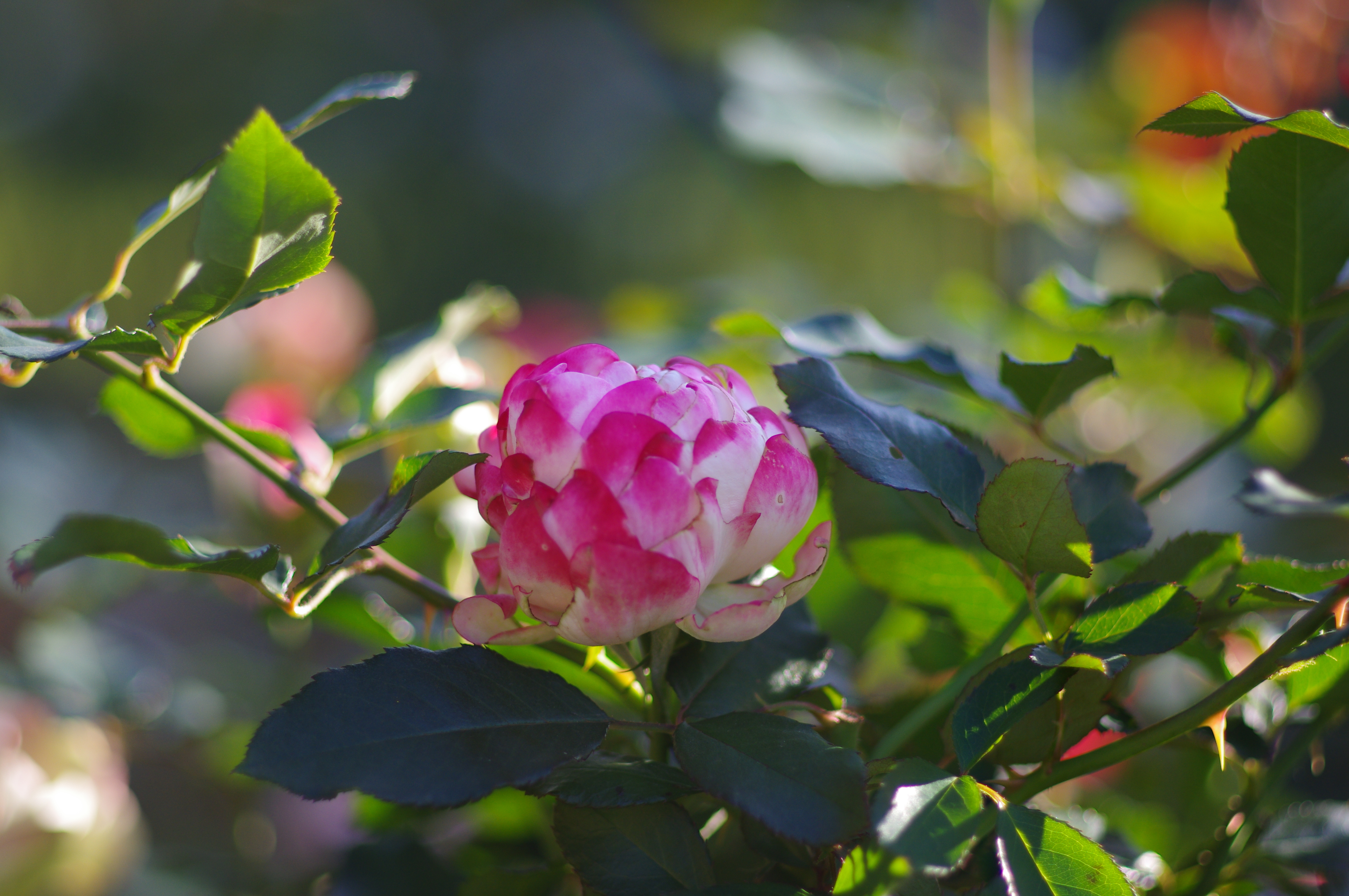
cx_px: 674
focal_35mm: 115
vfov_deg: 11.9
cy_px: 448
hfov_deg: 17.8
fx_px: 4304
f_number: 1.8
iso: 200
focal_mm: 77
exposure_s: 1/1600
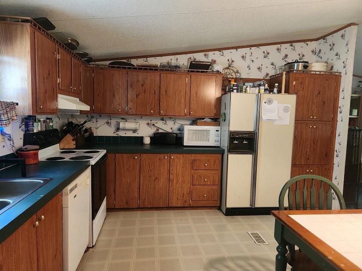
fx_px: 240
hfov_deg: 73.9
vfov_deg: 58.9
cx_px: 181
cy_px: 136
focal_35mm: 23
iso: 500
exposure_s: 1/40
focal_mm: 5.4
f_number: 1.8
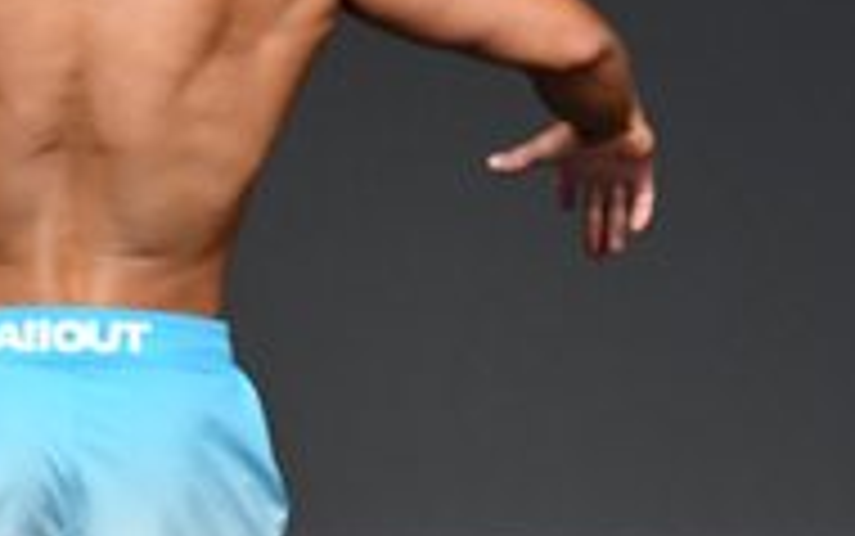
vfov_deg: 0.9
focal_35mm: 1436
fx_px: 33481
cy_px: 527
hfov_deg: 1.5
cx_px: 110
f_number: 5.6
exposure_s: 1/400
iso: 2000
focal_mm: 230
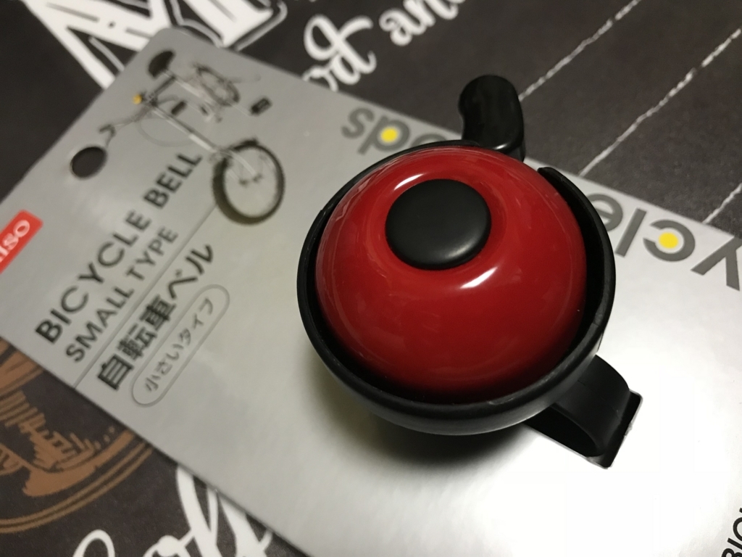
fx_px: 600
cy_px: 278
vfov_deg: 49.7
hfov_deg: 63.4
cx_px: 371
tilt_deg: -65.1
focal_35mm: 28
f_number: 1.8
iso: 100
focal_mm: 3.99
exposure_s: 1/17
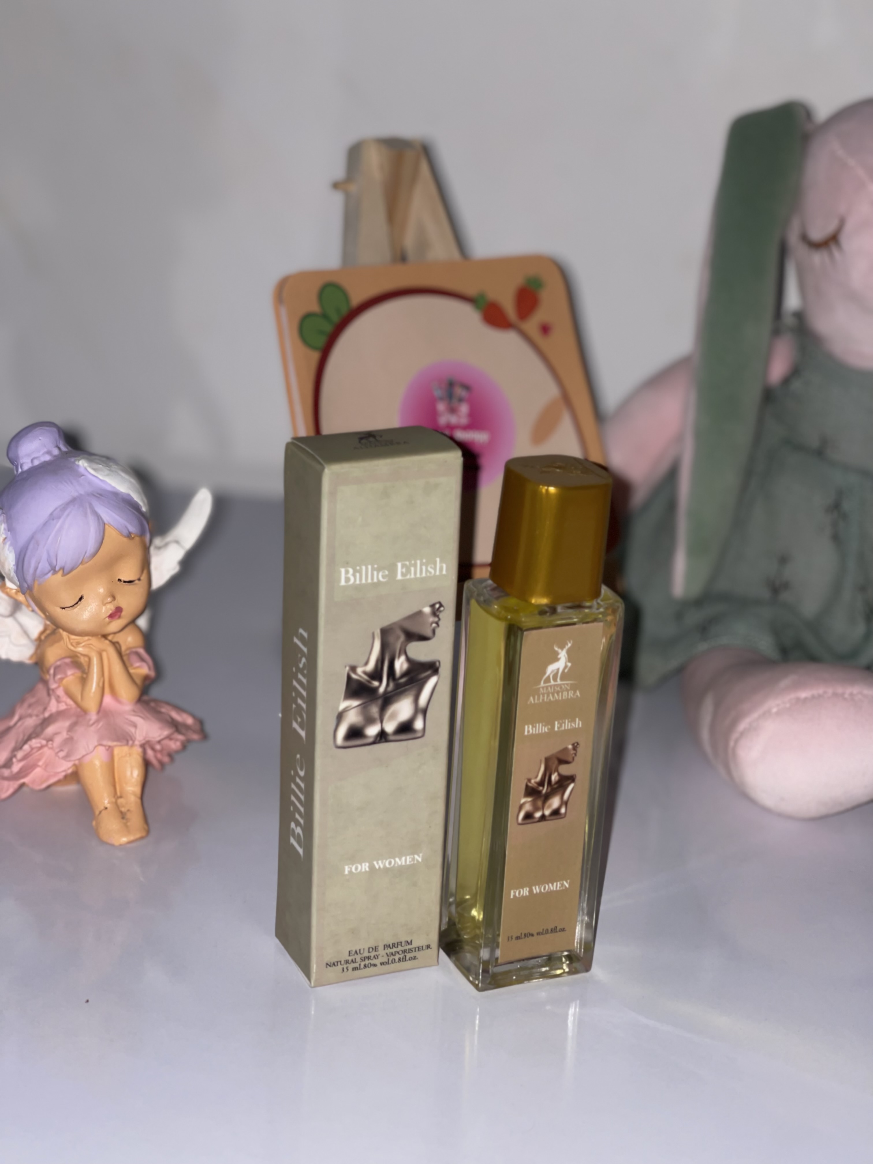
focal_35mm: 64
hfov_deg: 22.9
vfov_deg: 30.3
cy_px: 582
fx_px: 2152
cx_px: 436
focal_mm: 7.5
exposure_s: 1/46
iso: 20
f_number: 2.2
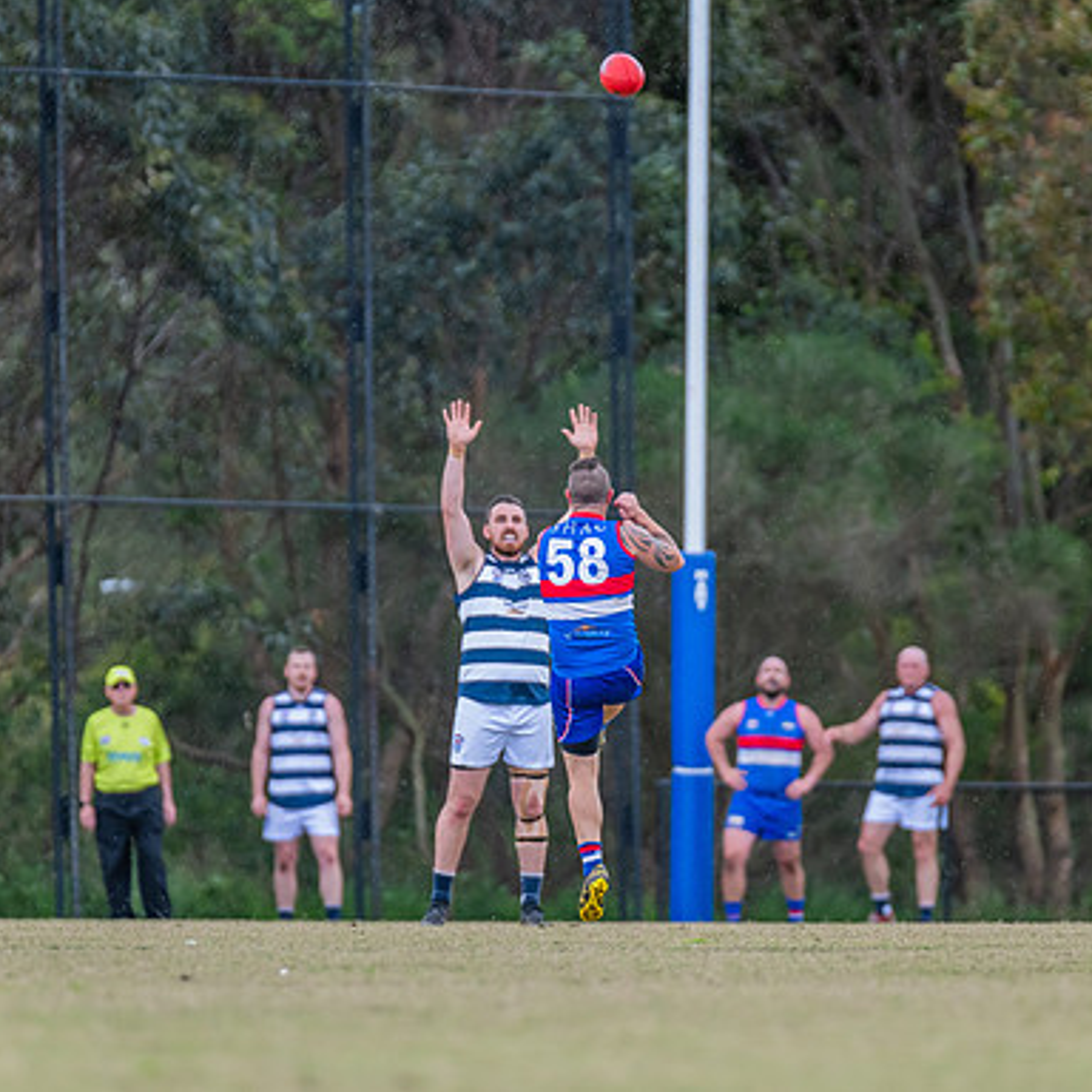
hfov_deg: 3.9
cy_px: 566
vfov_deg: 3.9
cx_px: 607
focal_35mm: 453
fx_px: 16168
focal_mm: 330
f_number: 4
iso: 1100
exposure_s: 1/1600
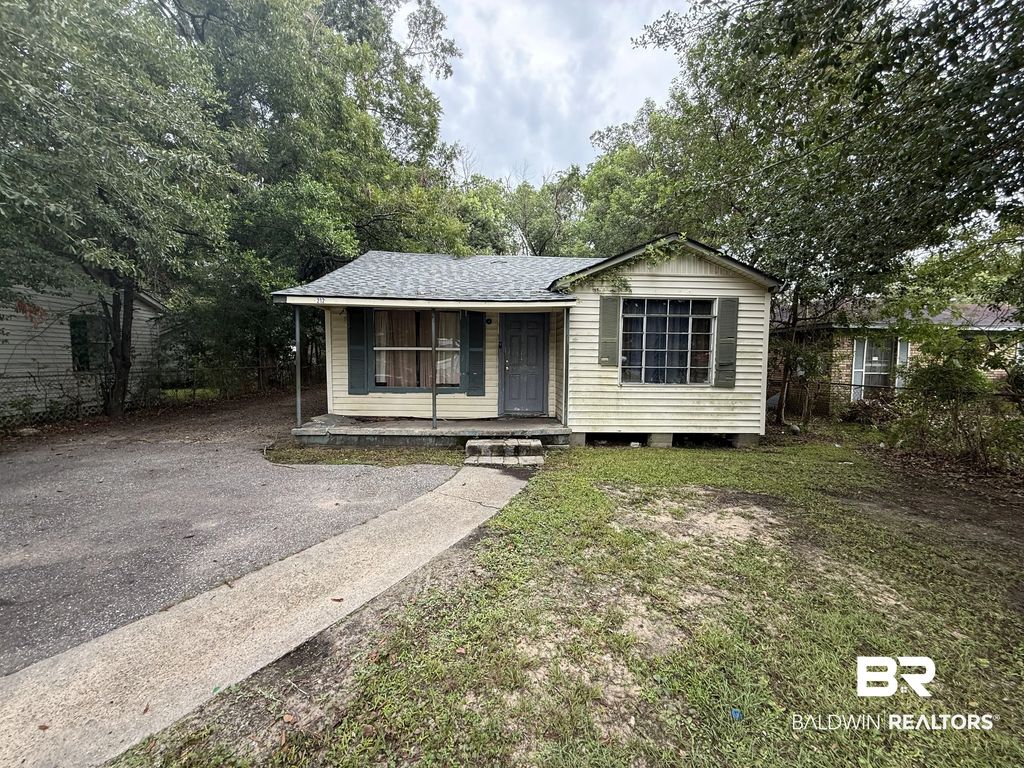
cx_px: 512
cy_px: 384
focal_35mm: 14
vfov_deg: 85.7
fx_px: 414
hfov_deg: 102.1
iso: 50
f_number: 2.2
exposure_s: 1/99
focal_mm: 2.22
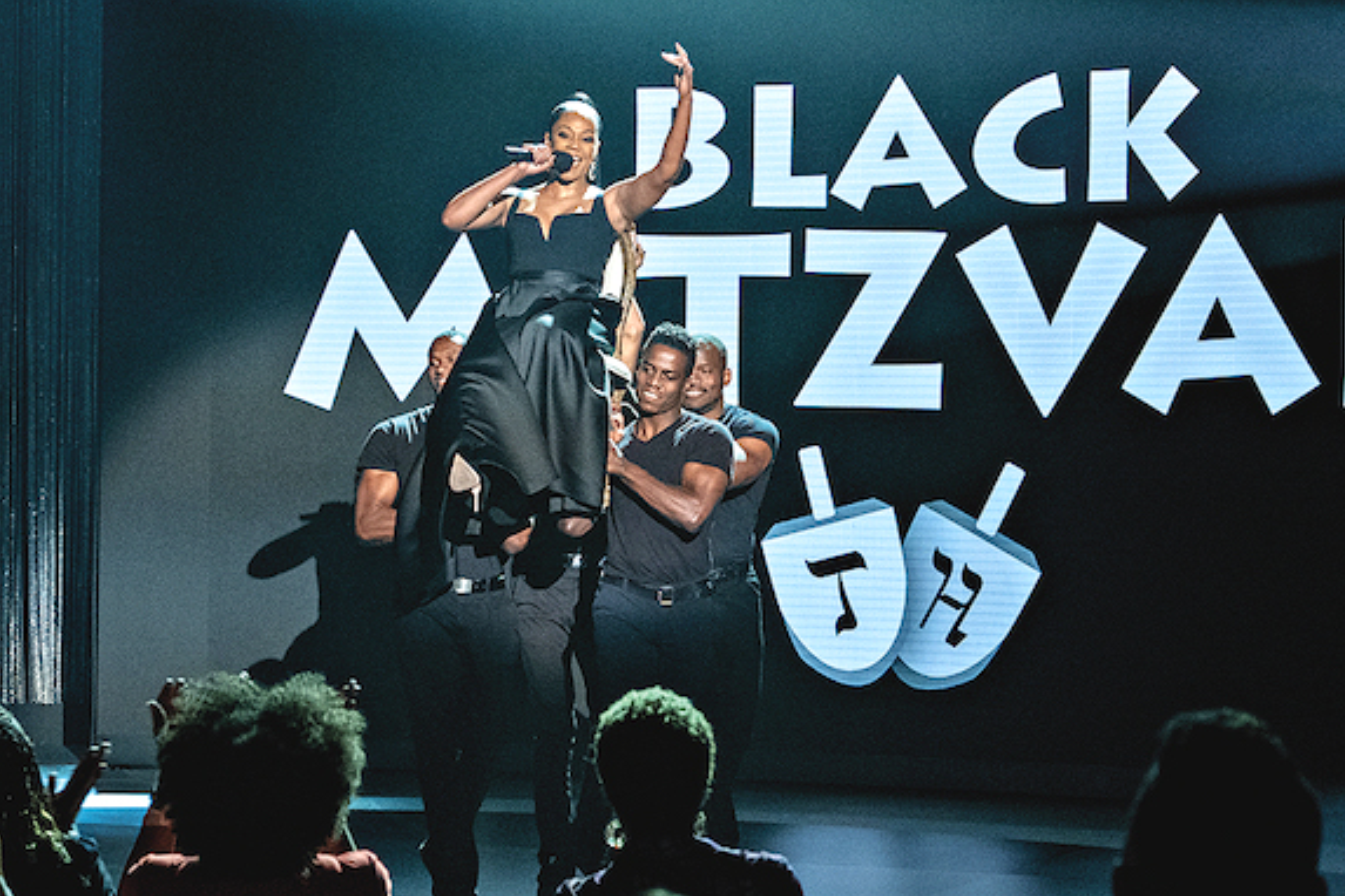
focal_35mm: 95
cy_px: 437
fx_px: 3549
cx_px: 615
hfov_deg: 21.5
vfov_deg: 14.4
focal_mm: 45.5
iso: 6400
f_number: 4
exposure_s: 1/160
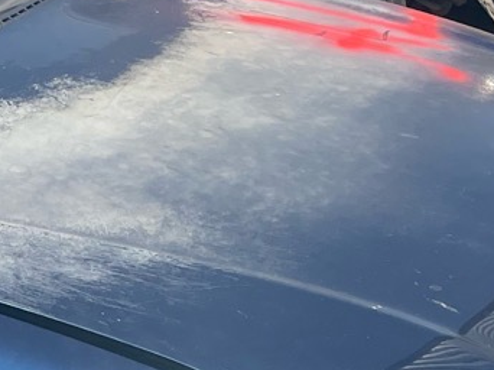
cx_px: -413
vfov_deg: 10.7
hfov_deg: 13.0
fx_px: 1954
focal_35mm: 137
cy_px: 353
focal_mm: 4.2
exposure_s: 1/2506
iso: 32
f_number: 1.6
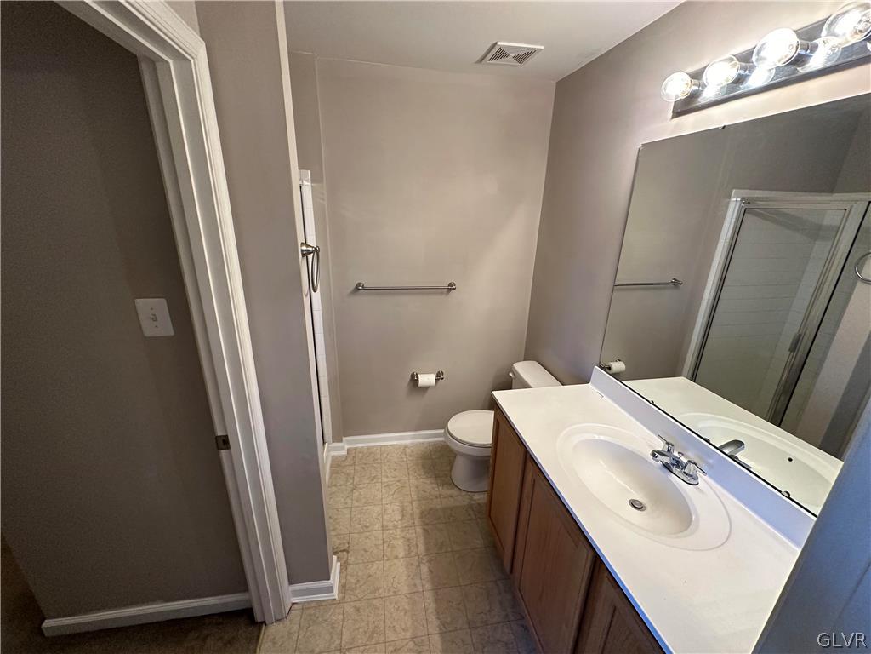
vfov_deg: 85.7
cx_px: 436
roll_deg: -2.0
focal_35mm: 14
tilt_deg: -18.1
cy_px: 327
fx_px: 352
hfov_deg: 102.1
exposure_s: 1/120
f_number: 2.2
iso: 320
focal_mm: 2.22
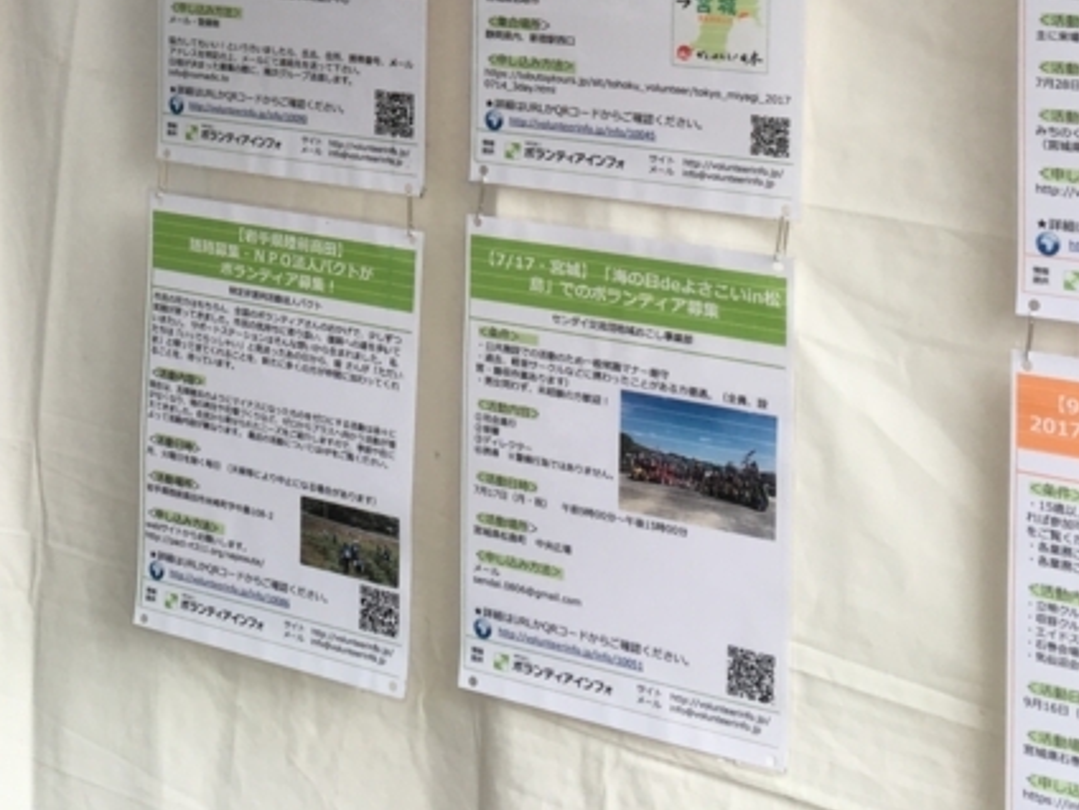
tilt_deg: -3.9
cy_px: -138
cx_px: 257
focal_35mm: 70
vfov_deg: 19.9
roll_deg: -3.8
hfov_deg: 27.4
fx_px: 2182
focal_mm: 4.15
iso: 32
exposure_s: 1/120
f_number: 2.2
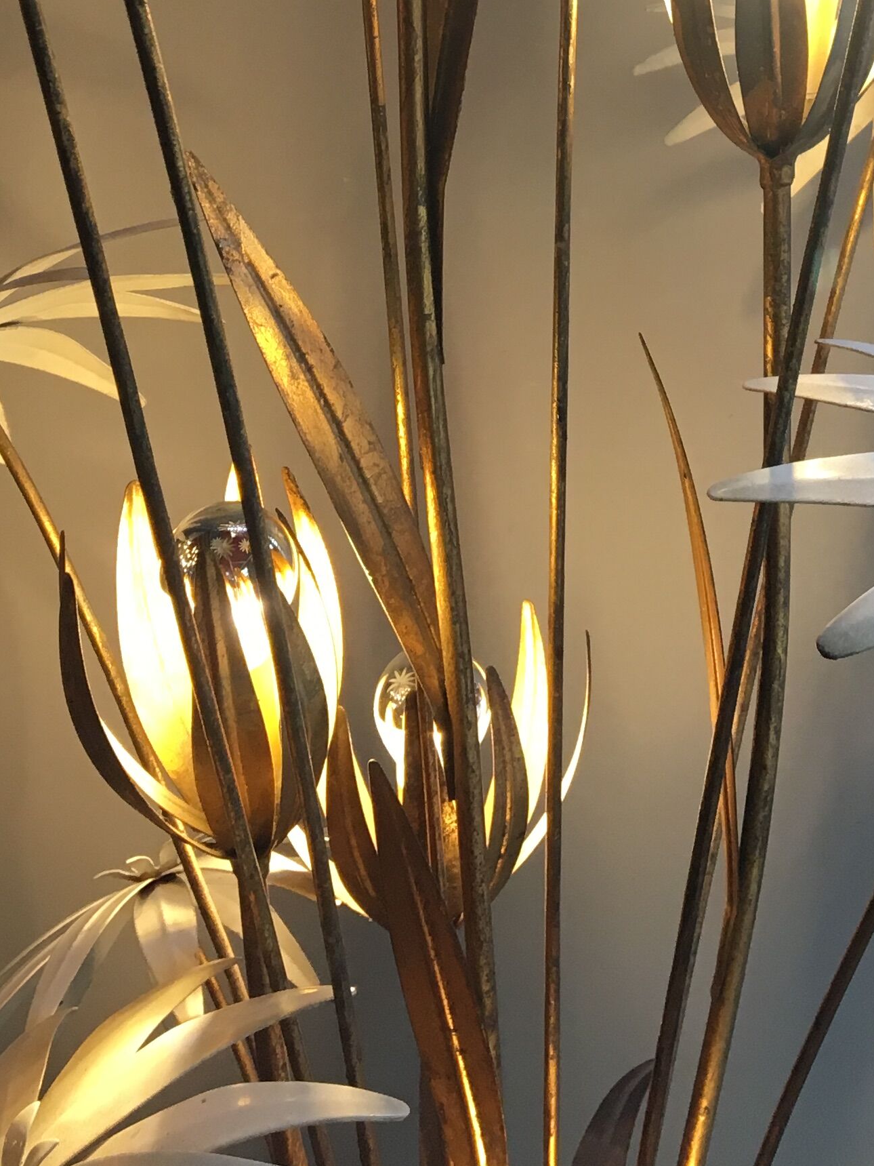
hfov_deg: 21.5
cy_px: -163
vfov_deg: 26.1
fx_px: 2289
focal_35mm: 68
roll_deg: +1.0
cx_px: 568
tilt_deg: -5.0
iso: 40
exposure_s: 1/33
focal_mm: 4.15
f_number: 2.2
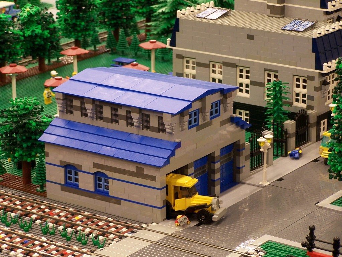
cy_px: 128
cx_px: 171
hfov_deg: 15.4
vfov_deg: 11.6
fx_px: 1265
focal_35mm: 128
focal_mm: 21.2
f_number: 3.2
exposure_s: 1/2
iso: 80
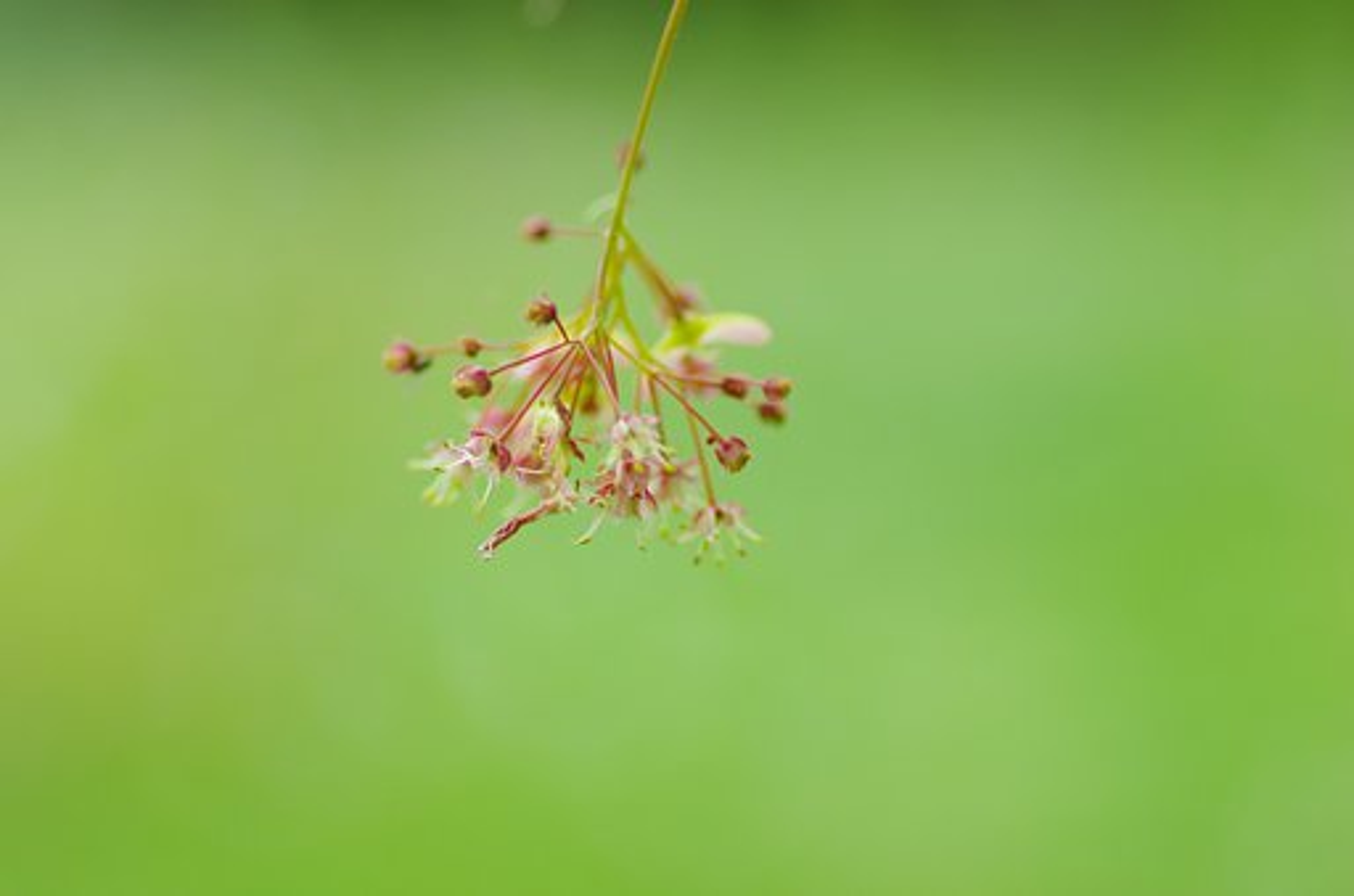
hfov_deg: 15.2
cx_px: 677
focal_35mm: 135
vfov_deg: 10.1
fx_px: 5066
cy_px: 448
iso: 800
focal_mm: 90
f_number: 2.8
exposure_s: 1/800
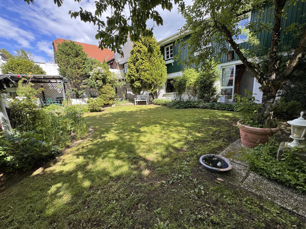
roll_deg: +2.4
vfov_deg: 85.7
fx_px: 124
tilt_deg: -9.0
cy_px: 114
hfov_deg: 102.1
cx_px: 153
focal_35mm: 14
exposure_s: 1/349
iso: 40
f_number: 2.2
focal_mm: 2.22
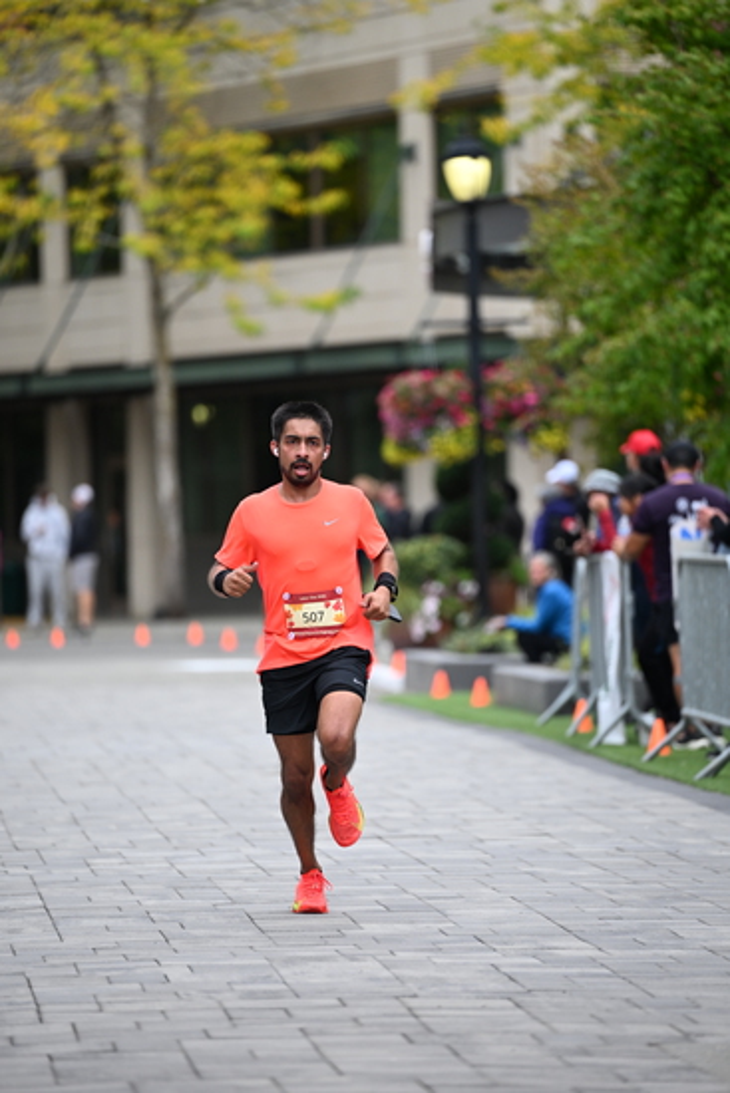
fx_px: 6079
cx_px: 365
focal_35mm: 200
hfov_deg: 6.9
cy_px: 546
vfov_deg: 10.3
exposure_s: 1/2000
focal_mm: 200
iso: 640
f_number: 2.8
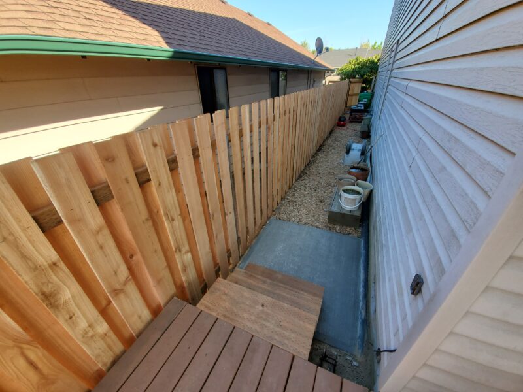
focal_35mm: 13
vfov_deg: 89.9
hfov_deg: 106.2
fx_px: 196
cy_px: 196
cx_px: 262
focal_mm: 1.8
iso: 50
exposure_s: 1/183
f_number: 2.2
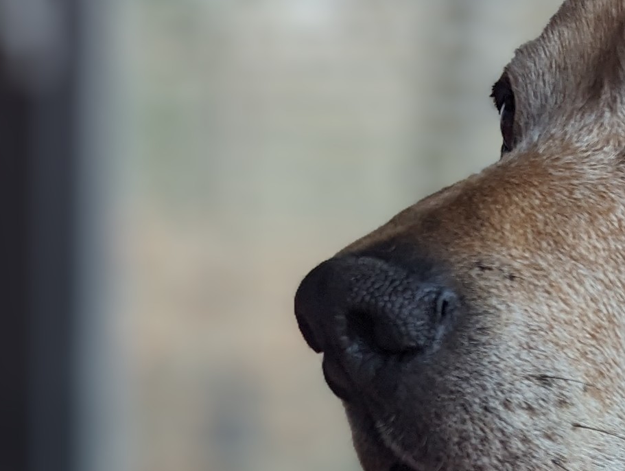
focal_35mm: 89
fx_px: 1609
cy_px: 670
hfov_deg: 21.1
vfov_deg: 15.5
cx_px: 655
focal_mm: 6.81
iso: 65
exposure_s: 1/67.8
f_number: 1.85
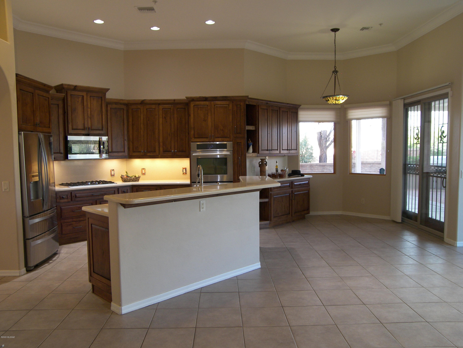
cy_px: 174
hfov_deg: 61.7
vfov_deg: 48.2
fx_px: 388
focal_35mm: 29
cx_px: 232
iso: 100
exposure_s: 1/20
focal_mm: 6.2
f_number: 3.2
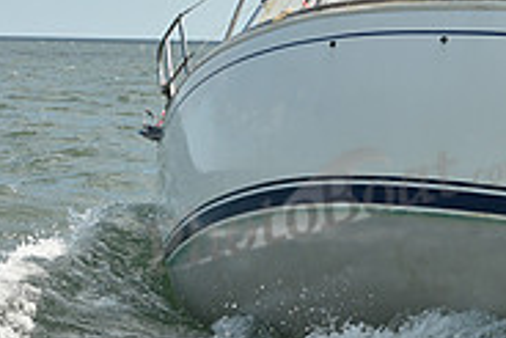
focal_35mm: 221
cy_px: 23
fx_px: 3109
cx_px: 676
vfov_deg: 6.2
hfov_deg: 9.1
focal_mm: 70
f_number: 7.1
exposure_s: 1/1250
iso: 250
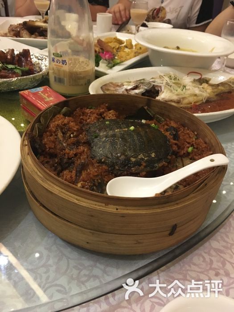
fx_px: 261
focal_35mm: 29
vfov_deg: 61.7
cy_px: 156
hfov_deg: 48.2
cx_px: 117
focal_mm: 4.15
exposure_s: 1/17
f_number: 2.2
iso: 200
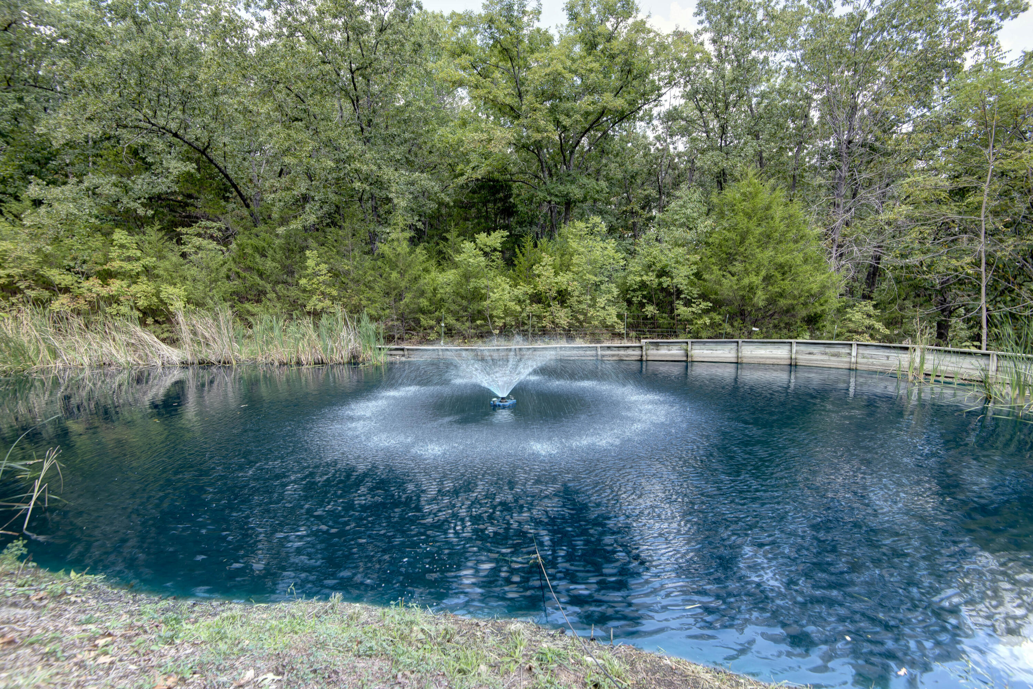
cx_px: 516
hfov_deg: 96.7
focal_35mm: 16
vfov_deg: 73.7
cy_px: 344
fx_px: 459
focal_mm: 16
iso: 100
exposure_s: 1/20
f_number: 6.7
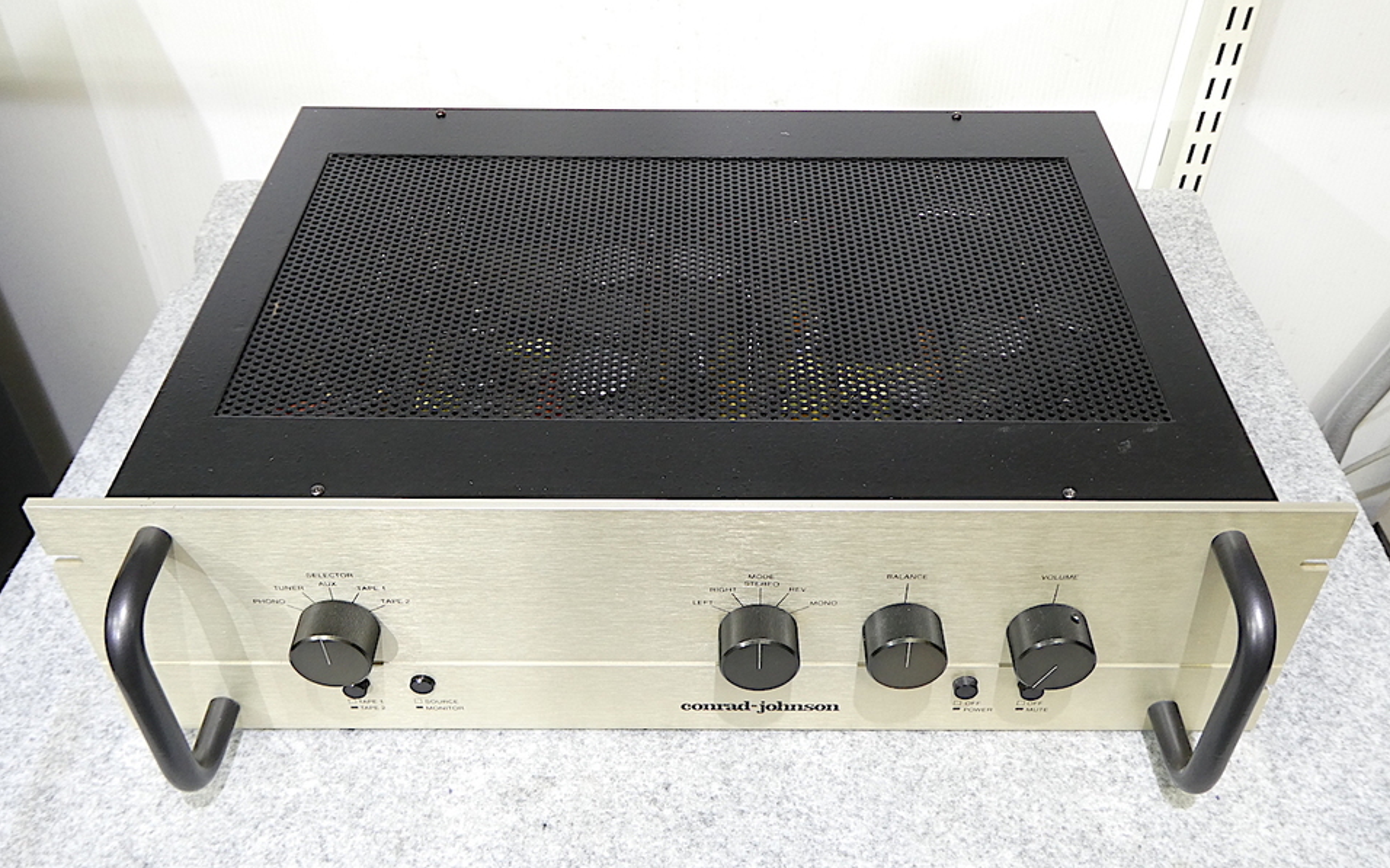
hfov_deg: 58.2
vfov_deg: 38.3
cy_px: 464
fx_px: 1250
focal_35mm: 33
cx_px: 695
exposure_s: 1/6
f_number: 3.5
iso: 200
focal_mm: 5.4
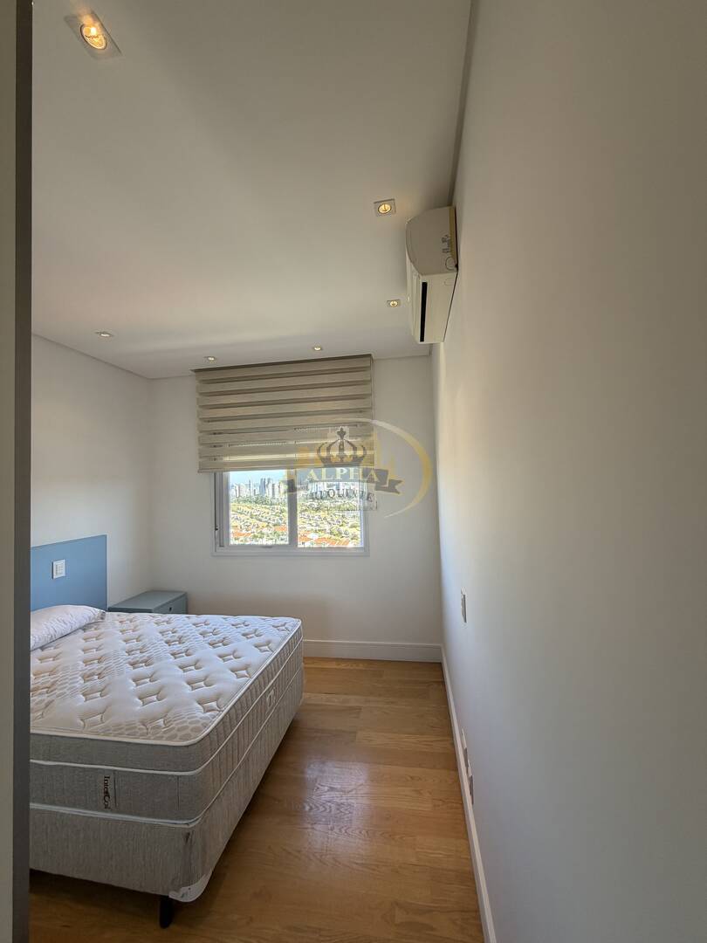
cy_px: 472
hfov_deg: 85.7
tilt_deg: +1.9
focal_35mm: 14
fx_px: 381
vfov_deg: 102.1
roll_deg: +1.6
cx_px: 354
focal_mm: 2.22
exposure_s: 1/121
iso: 64
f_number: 2.2
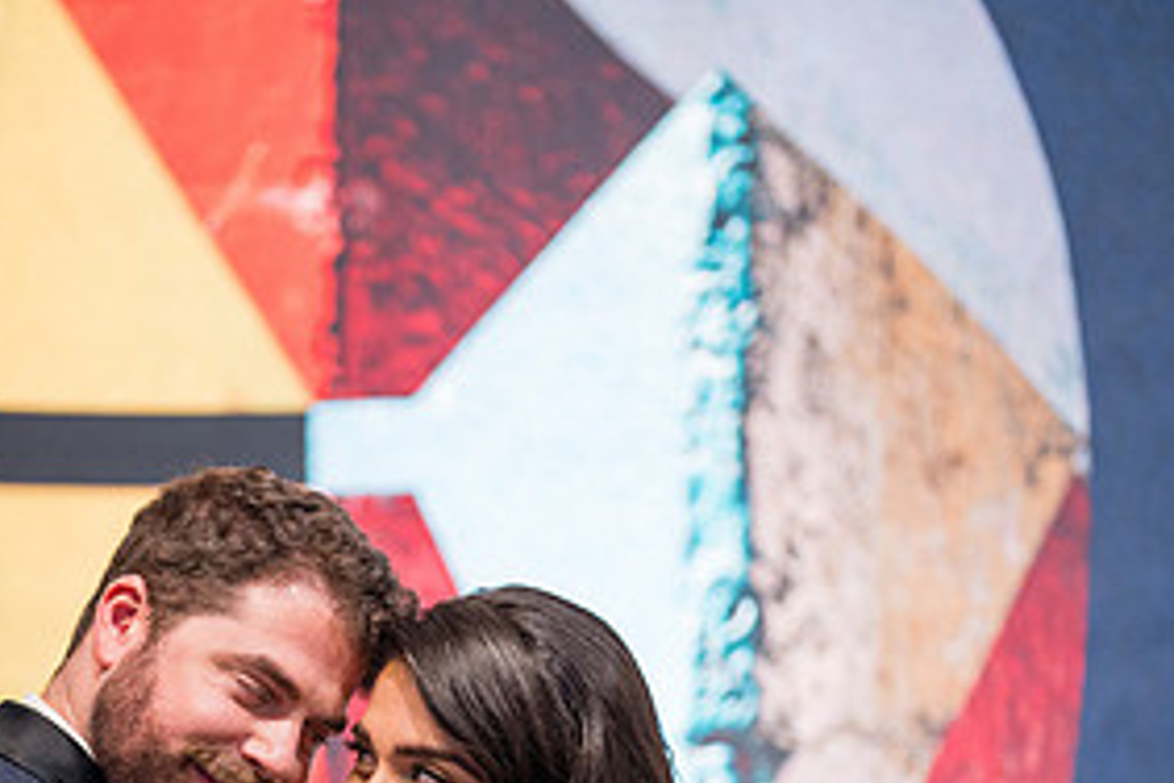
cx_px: 279
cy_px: 793
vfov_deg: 13.1
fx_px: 3359
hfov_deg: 19.7
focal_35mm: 103
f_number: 1.2
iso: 640
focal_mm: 50
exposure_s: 1/200
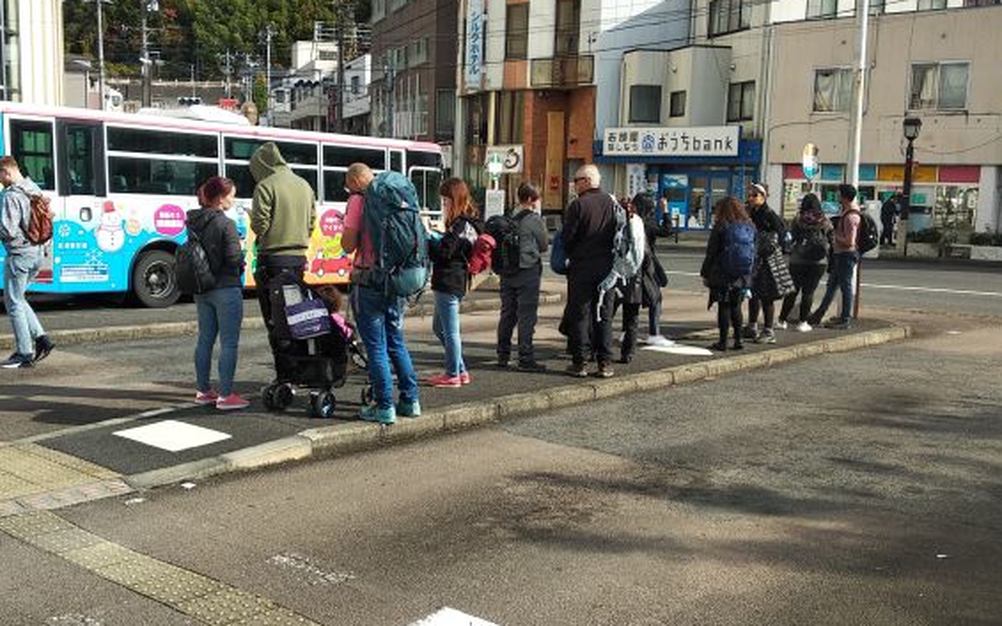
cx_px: 422
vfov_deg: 32.7
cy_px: 337
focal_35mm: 39
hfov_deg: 50.2
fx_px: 1065
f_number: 2.2
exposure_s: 1/714
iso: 100
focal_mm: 3.81
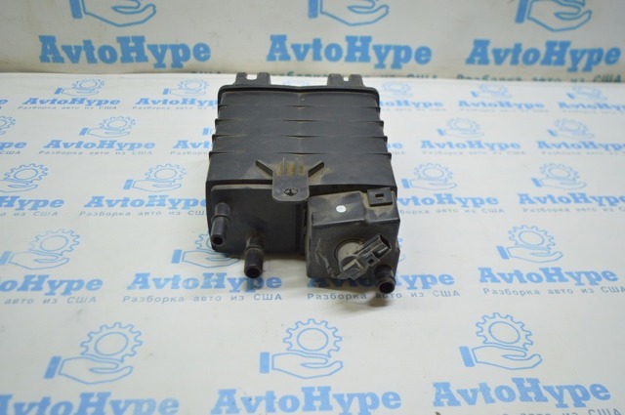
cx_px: 312
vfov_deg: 39.9
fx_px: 572
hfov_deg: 57.3
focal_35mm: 33
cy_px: 208
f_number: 3.8
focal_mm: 22
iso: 400
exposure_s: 1/60
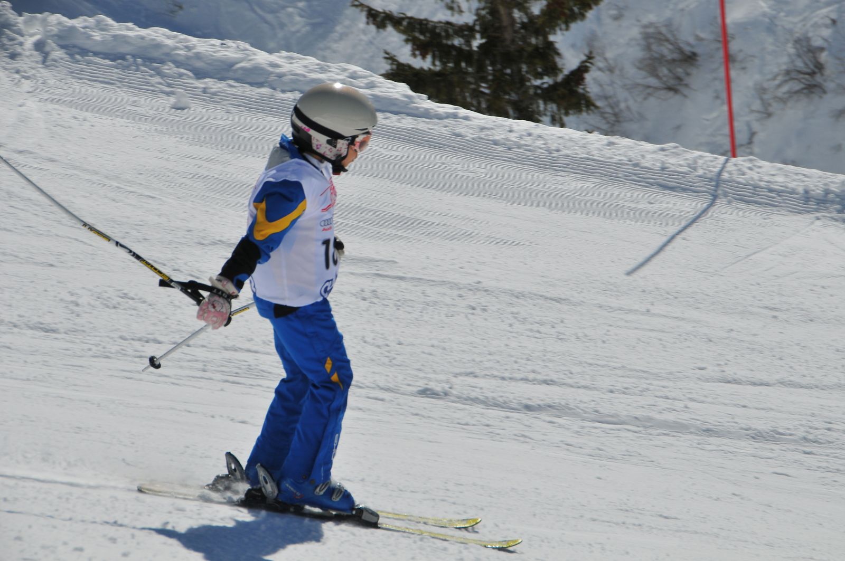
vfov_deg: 8.7
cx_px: 422
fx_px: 3693
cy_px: 280
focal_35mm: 158
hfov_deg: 13.1
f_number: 9
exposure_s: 1/1600
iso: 200
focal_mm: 105
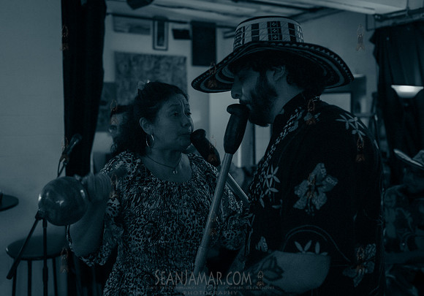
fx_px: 475
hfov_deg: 48.1
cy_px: 148
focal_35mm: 40
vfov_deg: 34.6
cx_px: 202
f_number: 2.8
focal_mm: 35
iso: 8000
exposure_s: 1/160
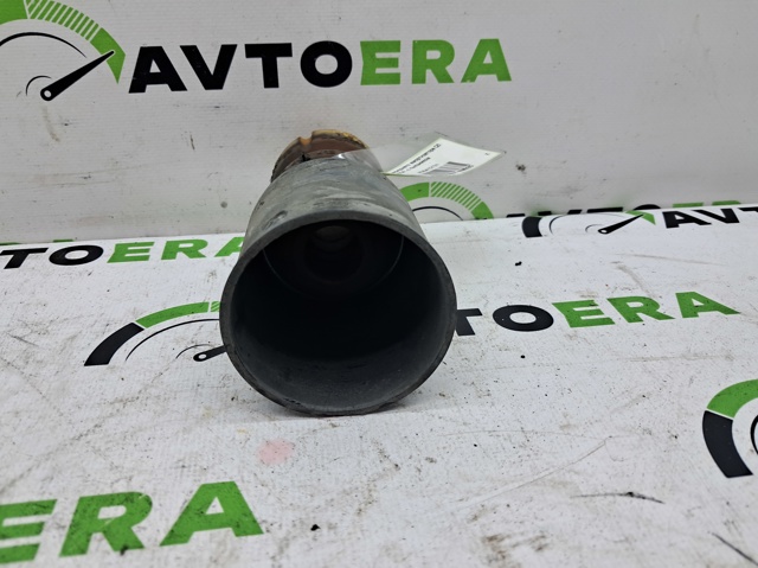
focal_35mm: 27
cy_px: 284
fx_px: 591
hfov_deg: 65.4
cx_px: 379
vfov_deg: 51.3
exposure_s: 1/100
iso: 50
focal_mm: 4
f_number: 1.8
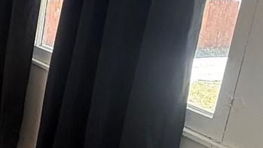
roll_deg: -2.4
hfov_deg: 22.7
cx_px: -163
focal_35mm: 70
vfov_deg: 17.2
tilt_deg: -14.2
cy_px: 48
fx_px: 488
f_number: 2.2
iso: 125
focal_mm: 2.22
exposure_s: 1/99
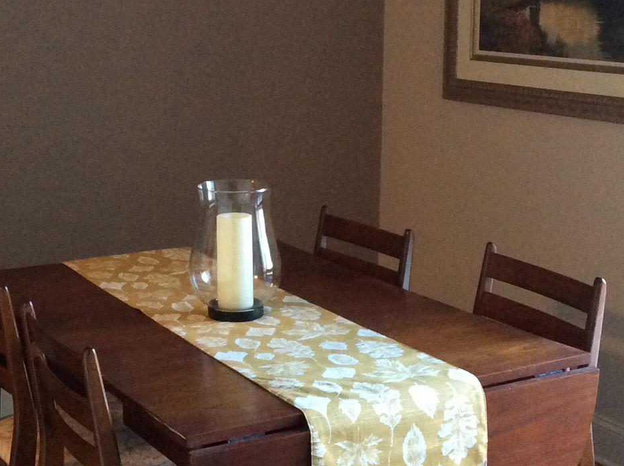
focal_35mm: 70
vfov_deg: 20.9
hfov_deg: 27.8
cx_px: 253
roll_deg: +0.9
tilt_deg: -10.1
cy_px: 166
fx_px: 1260
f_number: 2.4
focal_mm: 3.3
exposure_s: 1/24
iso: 320
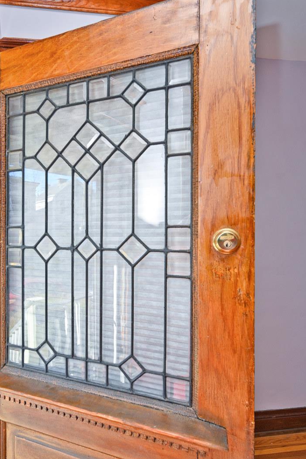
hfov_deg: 60.3
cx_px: 99
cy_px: 235
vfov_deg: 84.0
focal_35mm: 20
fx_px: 255
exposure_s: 1/100
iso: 200
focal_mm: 14
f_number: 5
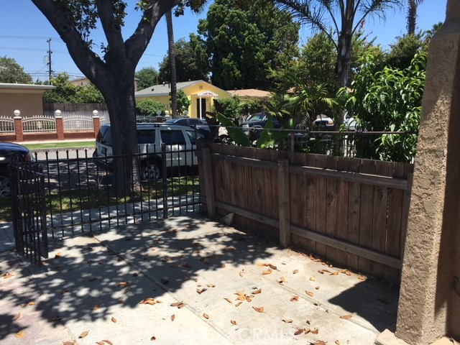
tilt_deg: -8.4
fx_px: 385
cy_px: 172
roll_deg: +0.0
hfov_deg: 61.7
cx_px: 230
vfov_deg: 48.2
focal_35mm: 29
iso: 25
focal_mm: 4.15
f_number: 2.2
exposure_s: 1/1083
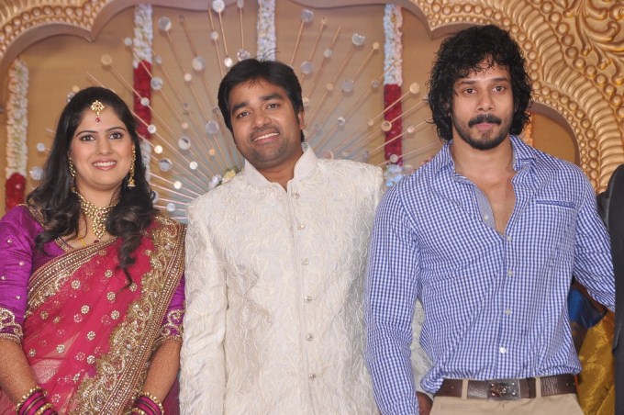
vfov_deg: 11.4
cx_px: 312
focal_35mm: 120
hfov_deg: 17.1
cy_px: 208
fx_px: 2078
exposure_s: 1/125
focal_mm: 80
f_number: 10
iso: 400
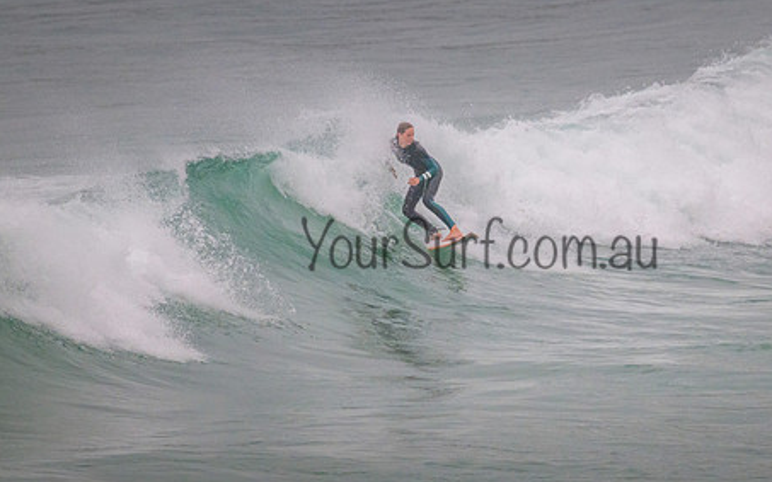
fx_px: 21963
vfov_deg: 1.3
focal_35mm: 1044
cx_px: 477
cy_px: 229
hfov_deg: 2.0
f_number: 11
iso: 3200
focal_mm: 800
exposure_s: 1/1250
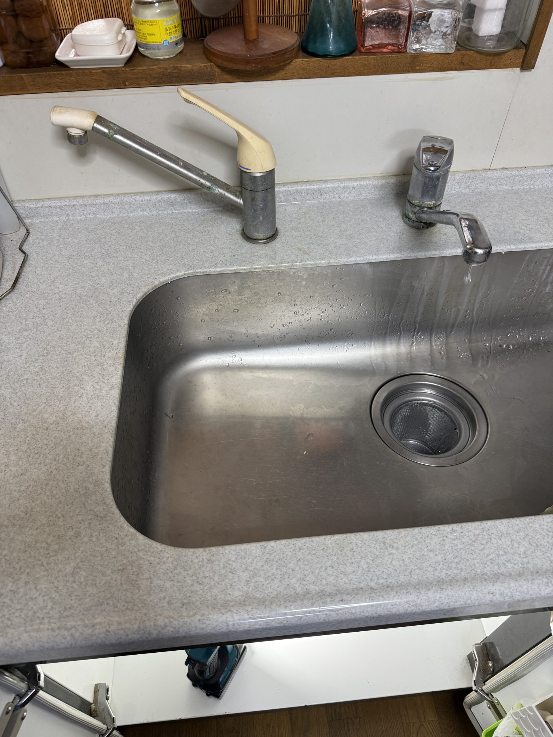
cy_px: 368
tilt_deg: -49.6
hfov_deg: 56.8
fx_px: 511
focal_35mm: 24
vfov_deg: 71.6
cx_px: 276
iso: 160
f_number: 1.78
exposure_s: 1/60
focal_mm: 6.76
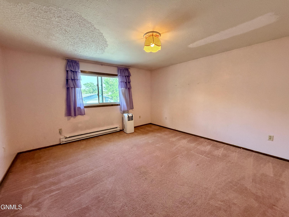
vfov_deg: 85.7
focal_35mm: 14
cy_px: 108
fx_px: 117
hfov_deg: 102.1
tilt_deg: -6.0
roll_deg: +0.8
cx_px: 144
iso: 400
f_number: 2.2
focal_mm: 2.22
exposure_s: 1/60
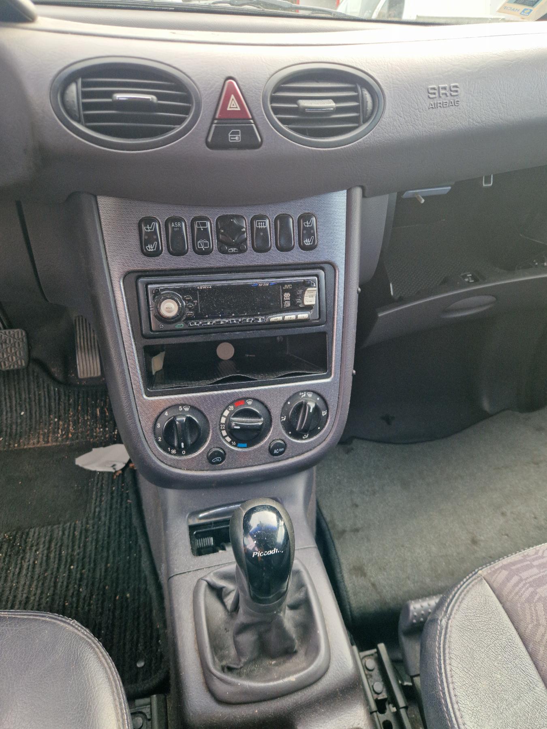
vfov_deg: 73.9
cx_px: 274
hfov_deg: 58.9
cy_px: 364
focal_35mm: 23
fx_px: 485
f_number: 1.8
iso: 50
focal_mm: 5.4
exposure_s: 1/100
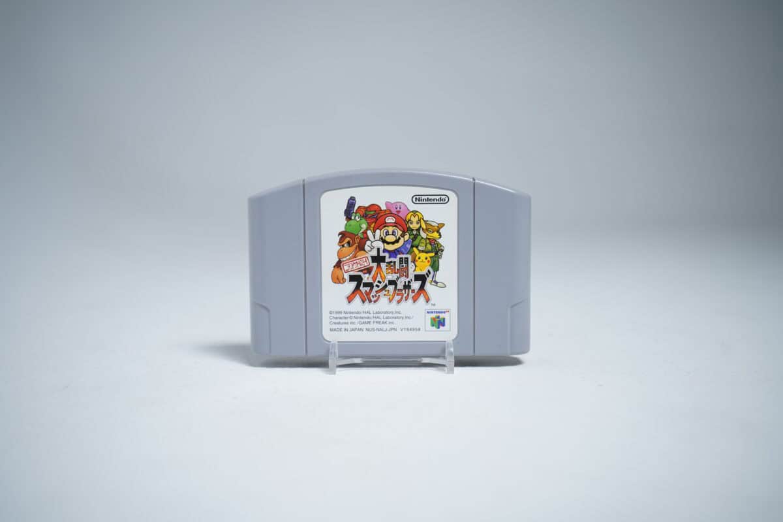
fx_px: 848
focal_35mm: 39
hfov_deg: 49.6
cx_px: 392
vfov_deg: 34.2
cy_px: 261
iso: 400
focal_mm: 39
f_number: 4
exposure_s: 1/40
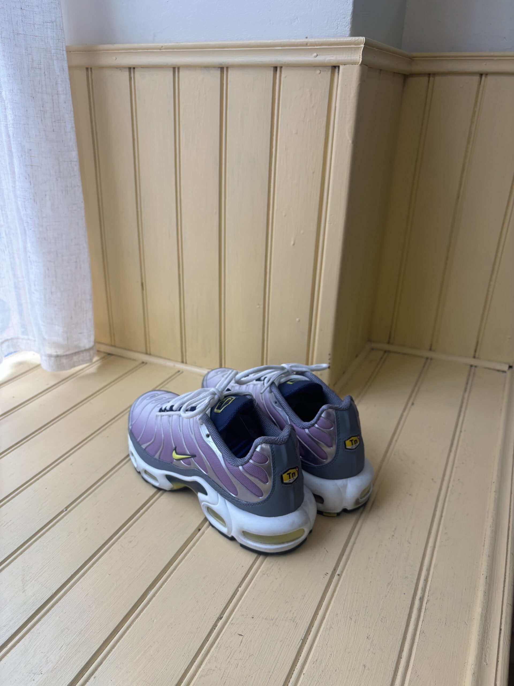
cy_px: 343
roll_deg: -2.5
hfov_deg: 53.1
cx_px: 257
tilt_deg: -25.7
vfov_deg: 67.3
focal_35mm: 26
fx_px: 515
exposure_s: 1/100
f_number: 1.6
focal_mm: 5.96
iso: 32
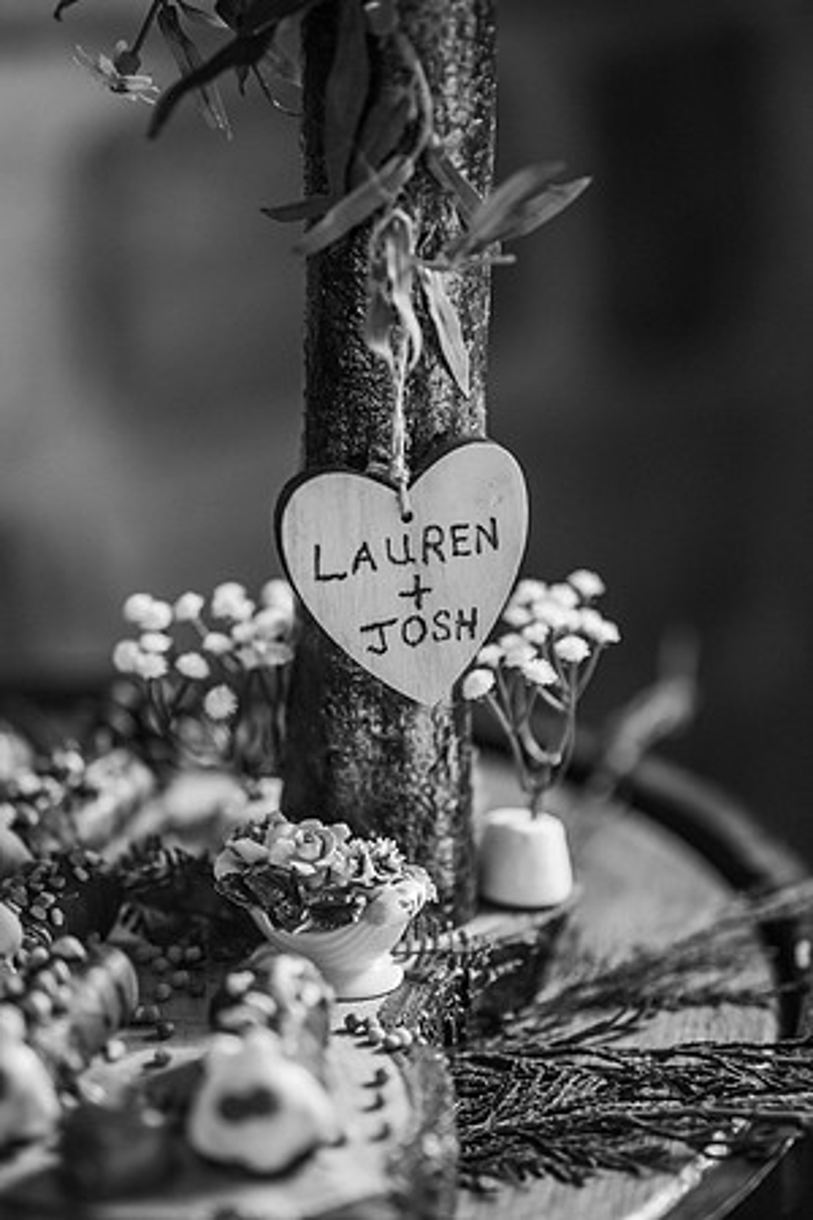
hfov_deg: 16.1
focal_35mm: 85
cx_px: 406
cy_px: 610
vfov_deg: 23.9
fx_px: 2879
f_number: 2
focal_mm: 85
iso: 400
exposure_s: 1/250
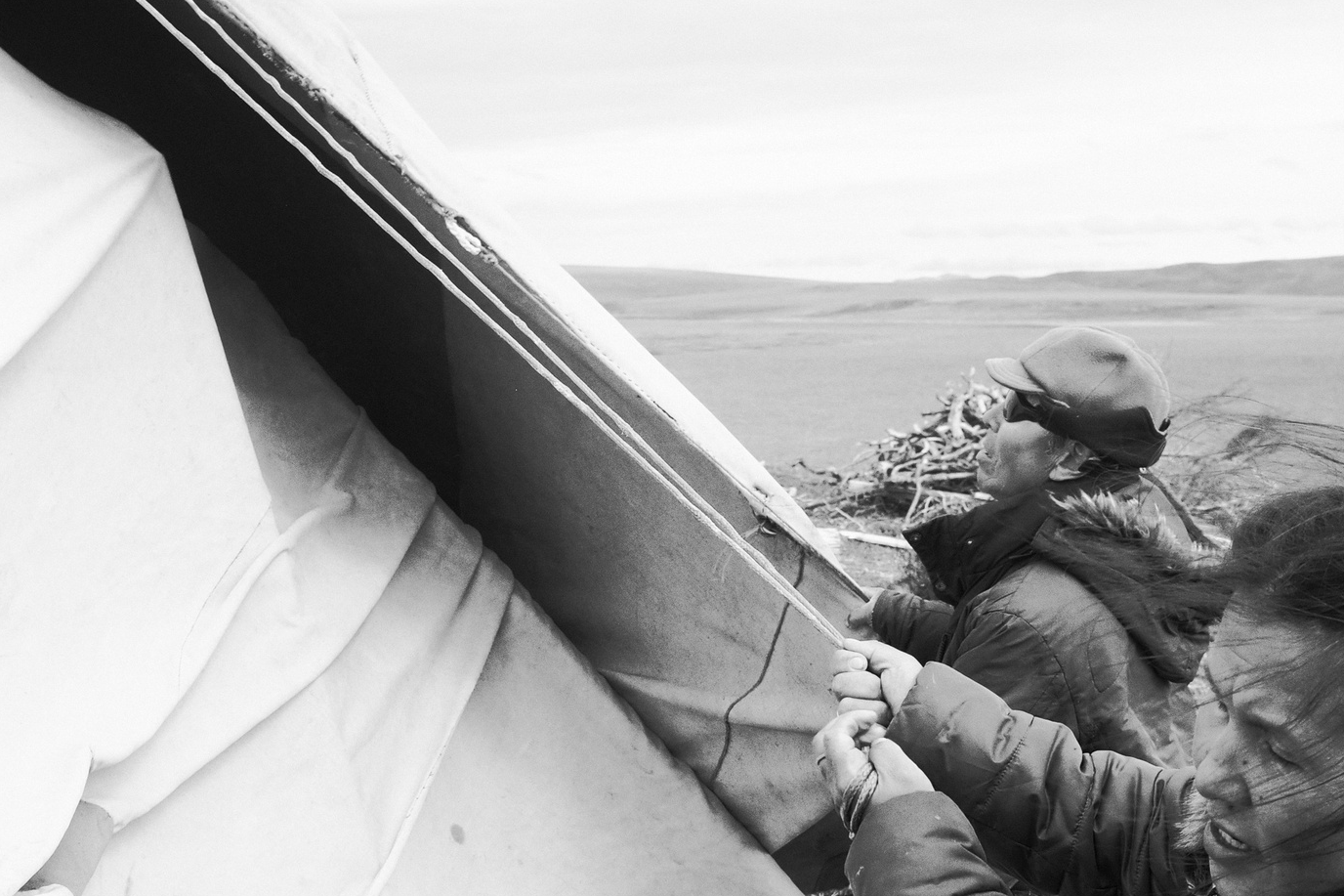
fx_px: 1941
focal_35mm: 52
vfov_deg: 25.3
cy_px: 785
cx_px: 677
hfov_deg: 38.2
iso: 400
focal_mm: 18.3
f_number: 5
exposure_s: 1/640
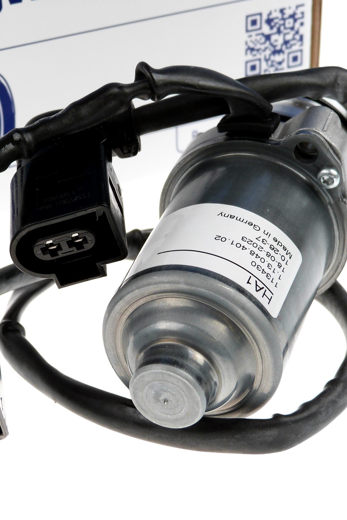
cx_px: 138
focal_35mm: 89
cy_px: 260
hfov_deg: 15.3
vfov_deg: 22.9
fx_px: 1287
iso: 100
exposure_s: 1/80
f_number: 3.3
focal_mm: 11.6
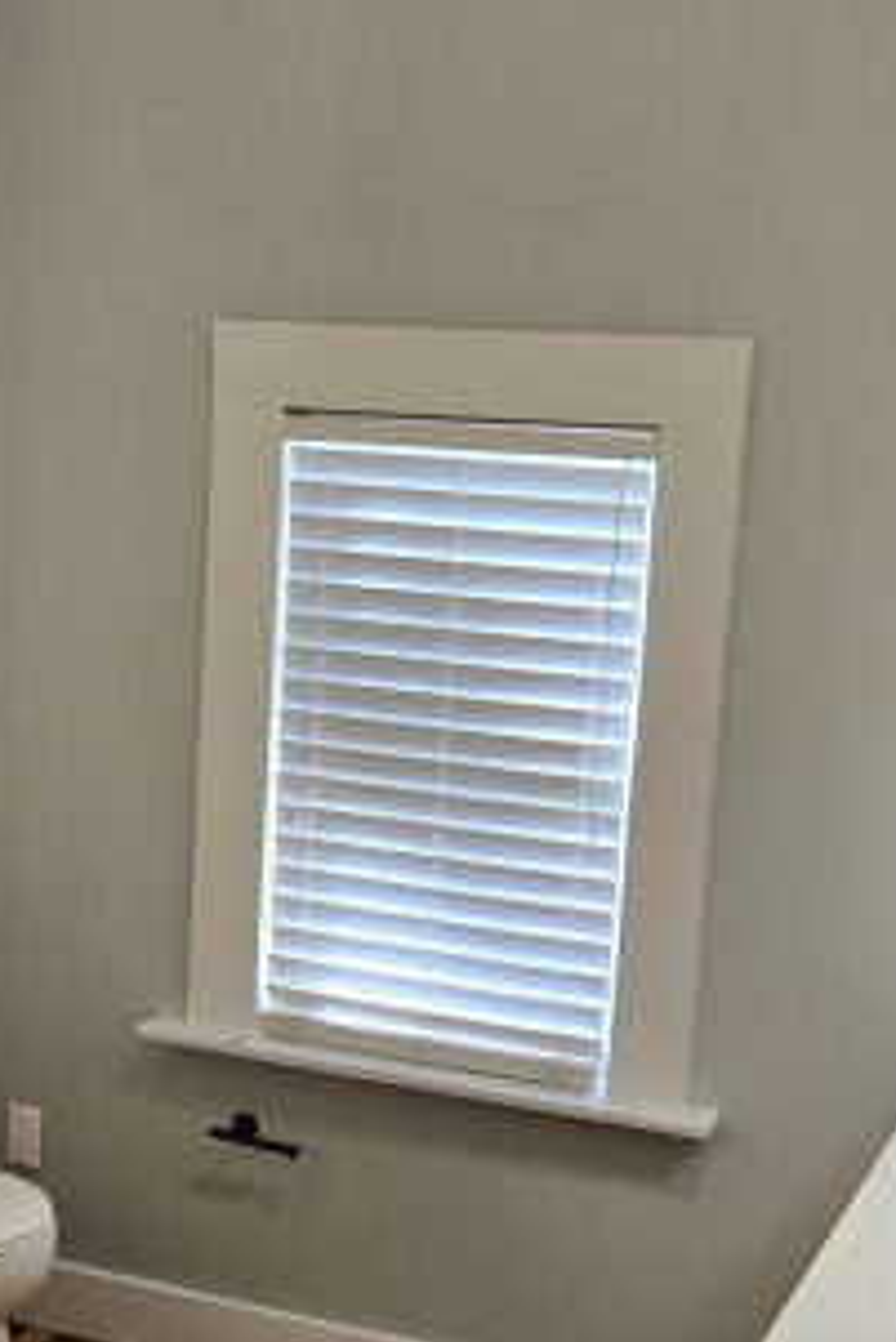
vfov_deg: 37.1
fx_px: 1976
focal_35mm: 53
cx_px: 513
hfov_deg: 25.5
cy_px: 907
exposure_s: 1/120
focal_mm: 5.4
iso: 100
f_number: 1.8
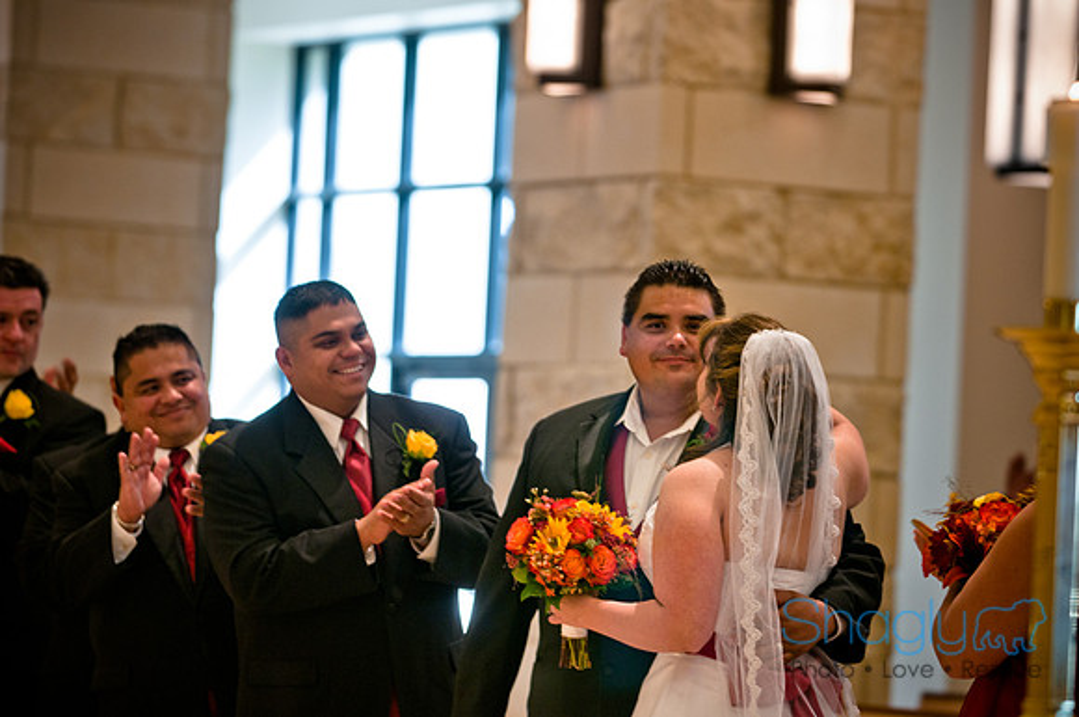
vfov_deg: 7.0
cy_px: 358
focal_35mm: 195
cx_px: 540
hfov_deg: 10.6
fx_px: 5836
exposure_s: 1/100
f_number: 2.8
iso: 400
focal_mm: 130
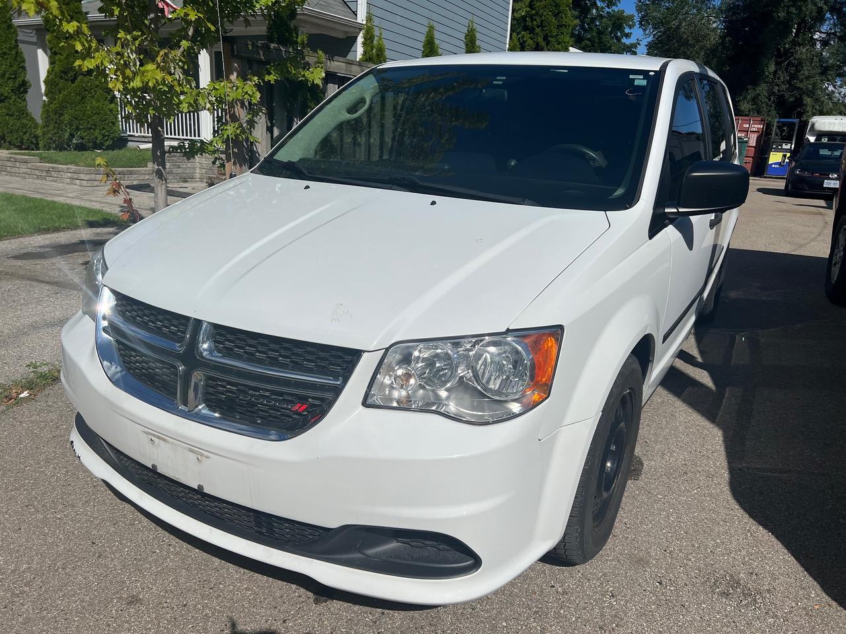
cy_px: 317
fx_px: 635
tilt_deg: -15.7
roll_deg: -3.4
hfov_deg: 67.3
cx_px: 423
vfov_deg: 53.1
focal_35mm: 26
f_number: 1.5
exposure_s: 1/16393
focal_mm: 5.7
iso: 50
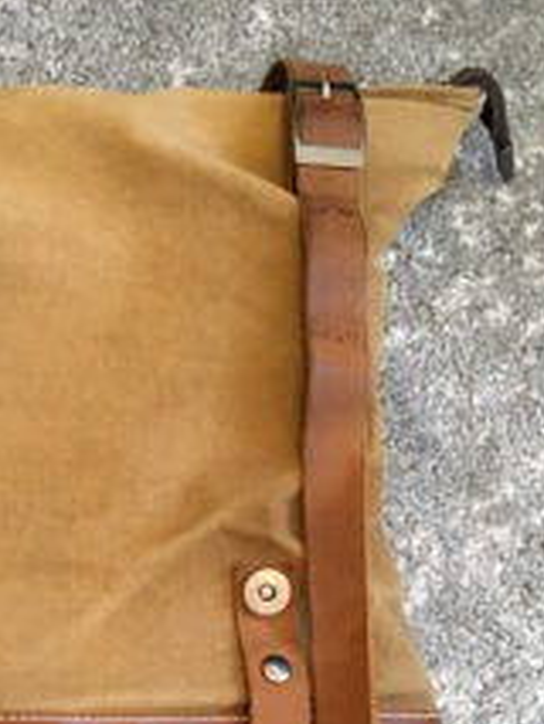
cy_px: 727
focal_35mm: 68
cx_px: 29
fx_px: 1423
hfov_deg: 21.1
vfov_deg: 26.9
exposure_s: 1/17
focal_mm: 4.15
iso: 250
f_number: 2.2
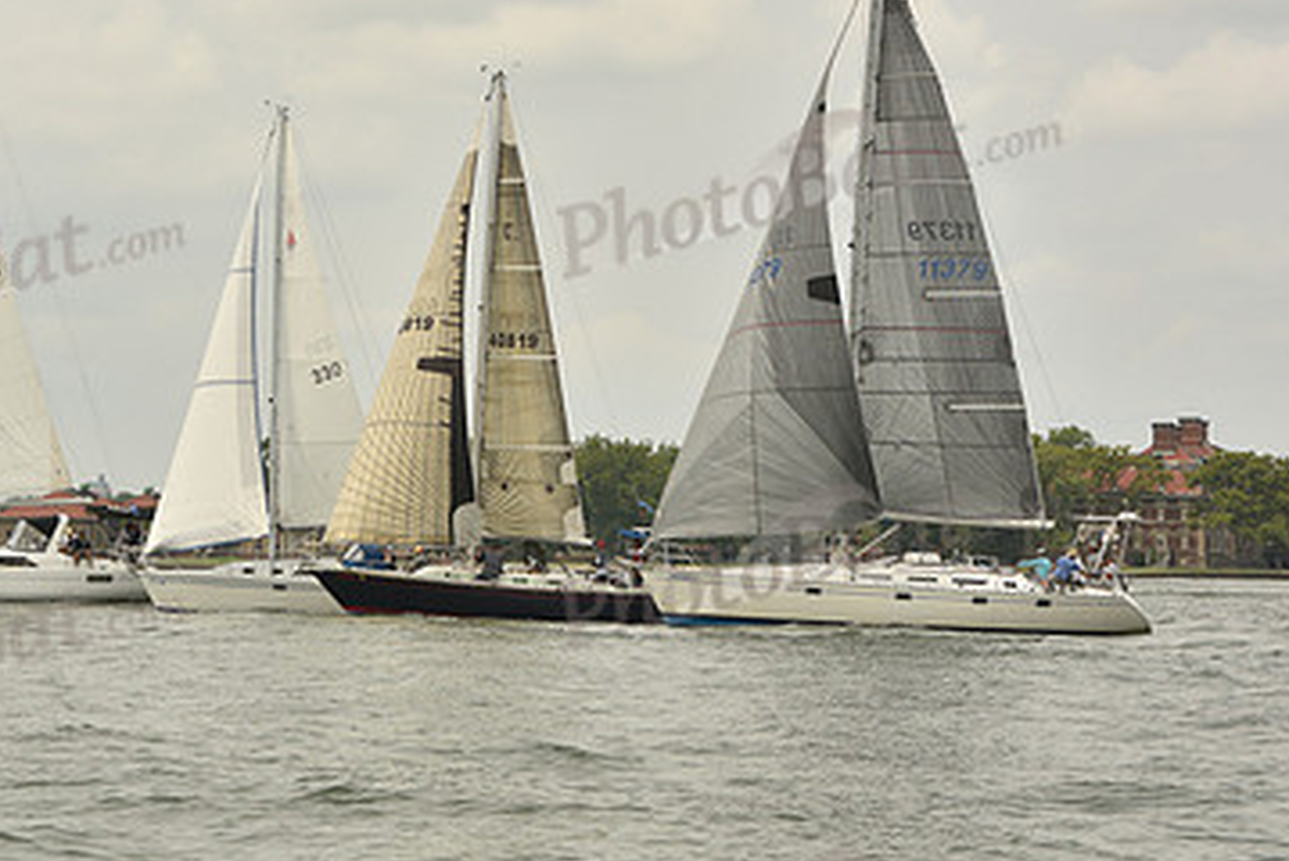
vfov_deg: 12.1
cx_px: 373
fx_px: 4049
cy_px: 422
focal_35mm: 113
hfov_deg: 18.0
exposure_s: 1/640
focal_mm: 70
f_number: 11
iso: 250
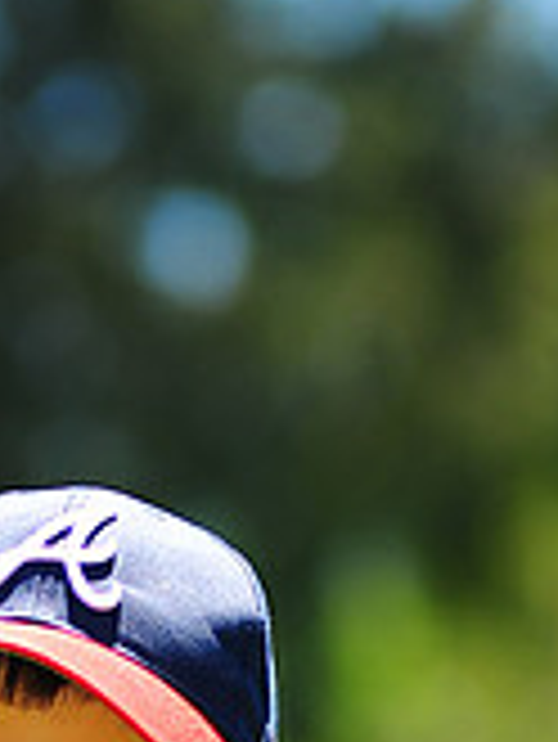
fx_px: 13051
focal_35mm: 608
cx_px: -40
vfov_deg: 3.2
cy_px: 1129
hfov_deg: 2.4
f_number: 5
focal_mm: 180
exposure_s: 1/400
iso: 200
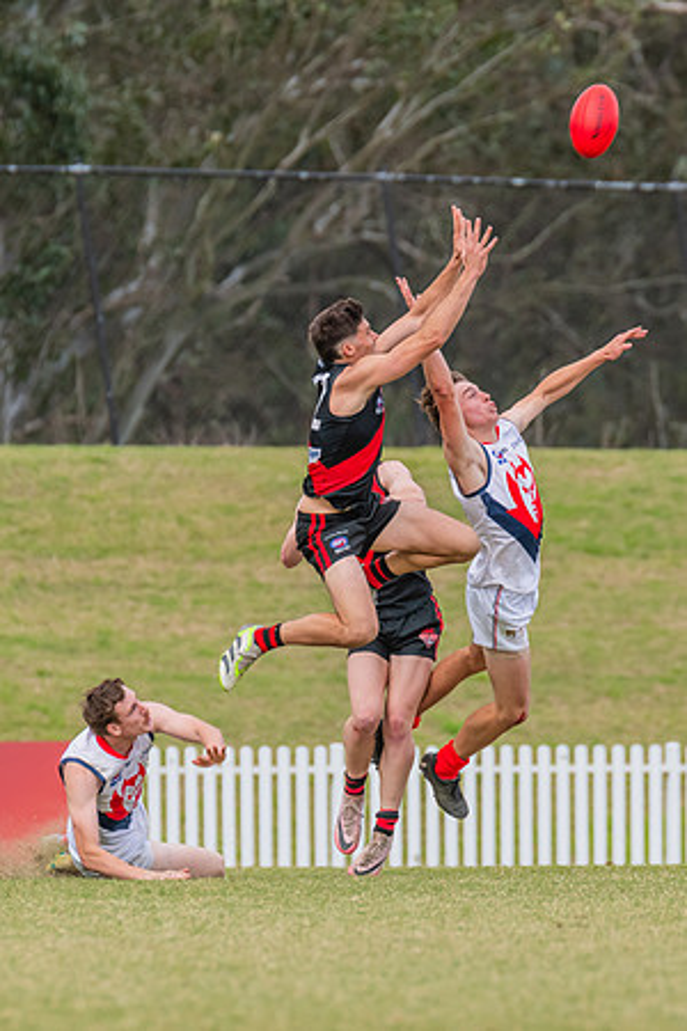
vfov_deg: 2.9
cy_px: 565
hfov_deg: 1.9
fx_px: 20477
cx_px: 442
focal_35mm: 715
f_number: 7.1
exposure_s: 1/1250
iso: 800
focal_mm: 420
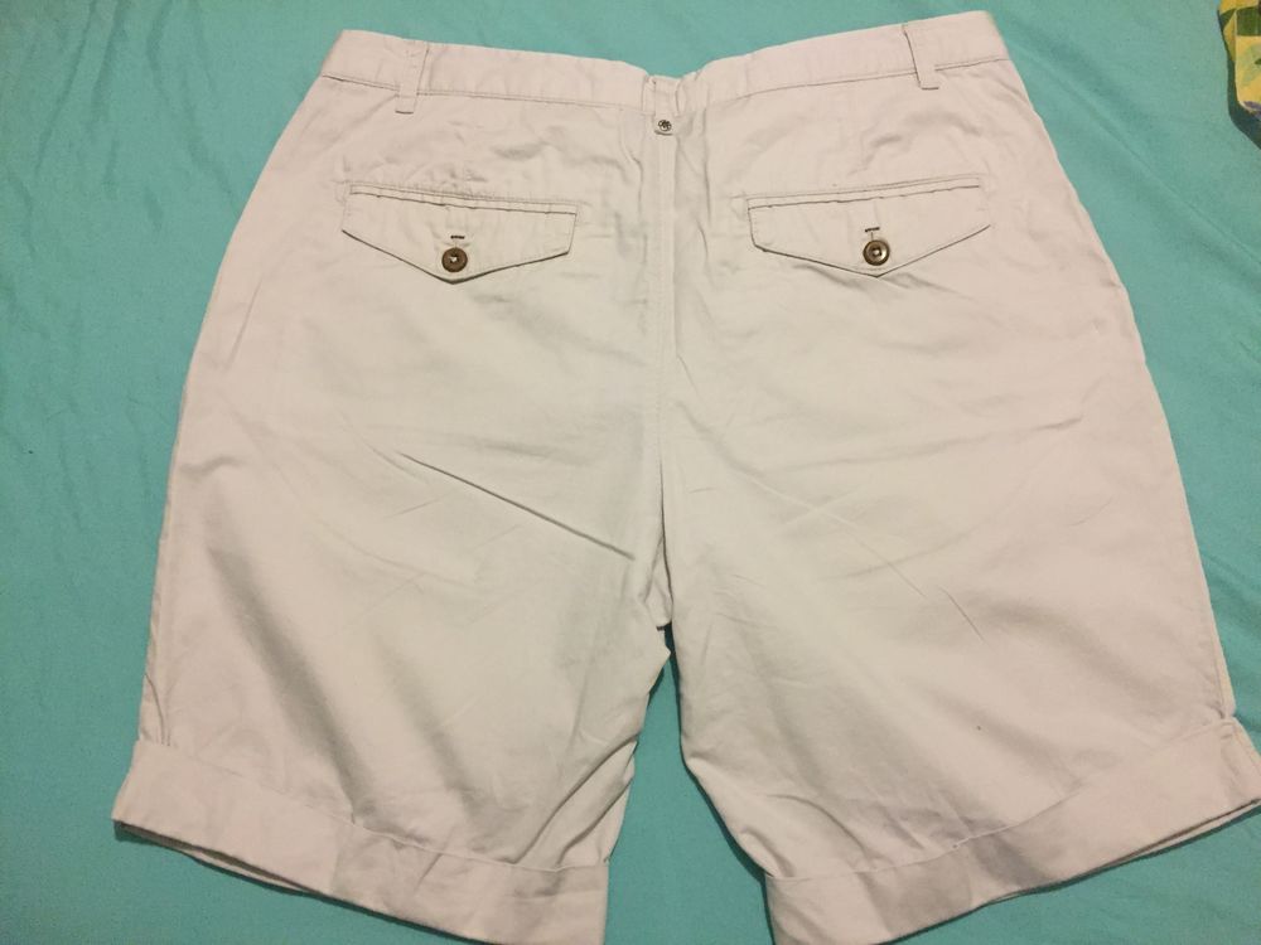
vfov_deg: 48.2
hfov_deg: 61.7
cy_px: 472
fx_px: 1056
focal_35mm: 29
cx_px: 630
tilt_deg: -74.7
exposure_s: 1/33
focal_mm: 4.15
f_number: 2.2
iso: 250
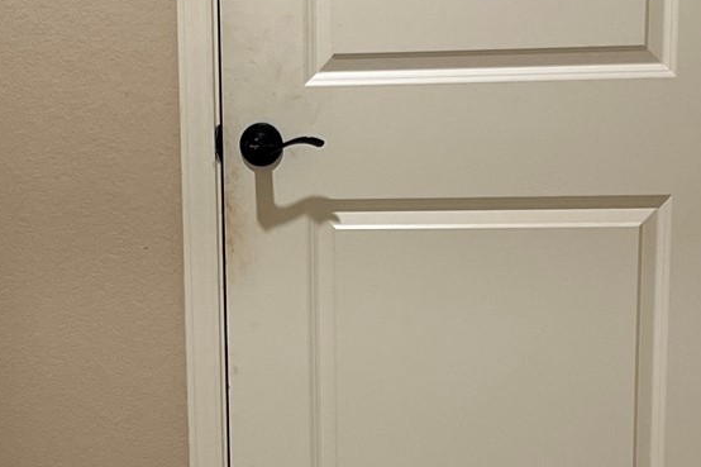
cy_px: 427
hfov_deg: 20.3
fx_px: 1947
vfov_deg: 13.5
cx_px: 194
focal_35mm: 100
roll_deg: +0.9
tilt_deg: -11.9
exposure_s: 1/60
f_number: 1.5
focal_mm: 5.7
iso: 100
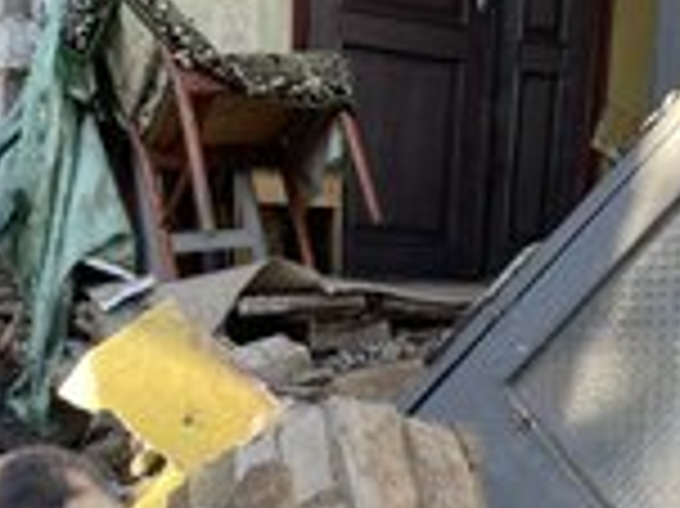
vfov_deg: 20.6
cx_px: 432
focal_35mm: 69
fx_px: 1354
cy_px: 508
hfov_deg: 28.1
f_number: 1.6
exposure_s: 1/251
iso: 32
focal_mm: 4.2
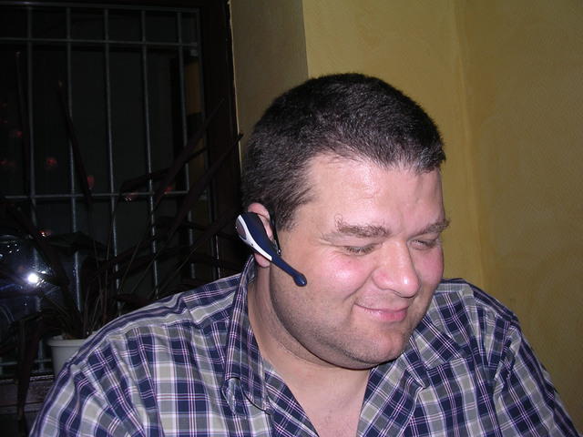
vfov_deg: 37.7
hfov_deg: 49.0
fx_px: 640
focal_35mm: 38
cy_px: 218
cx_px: 292
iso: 100
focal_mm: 5.8
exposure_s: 1/60.1
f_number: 2.8
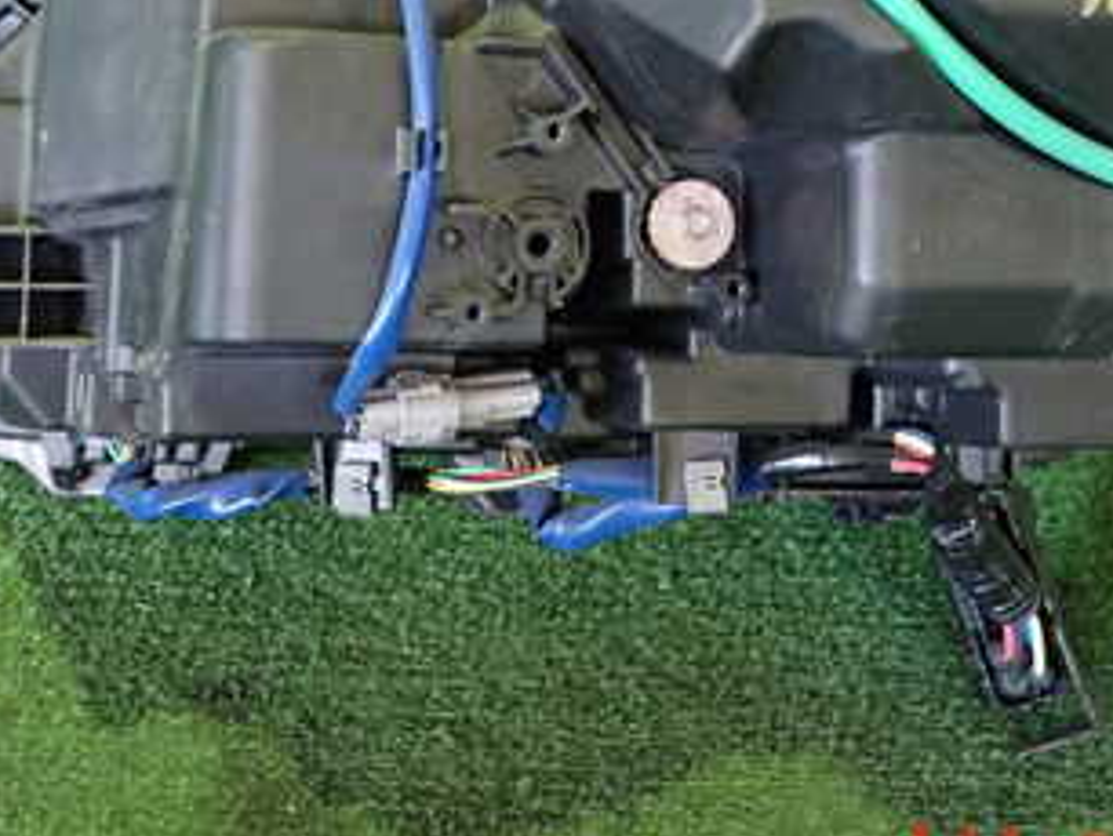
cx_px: 644
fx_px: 1577
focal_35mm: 49
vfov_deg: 28.6
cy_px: 87
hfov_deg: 38.8
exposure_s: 1/30
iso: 640
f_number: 2
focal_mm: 4.5
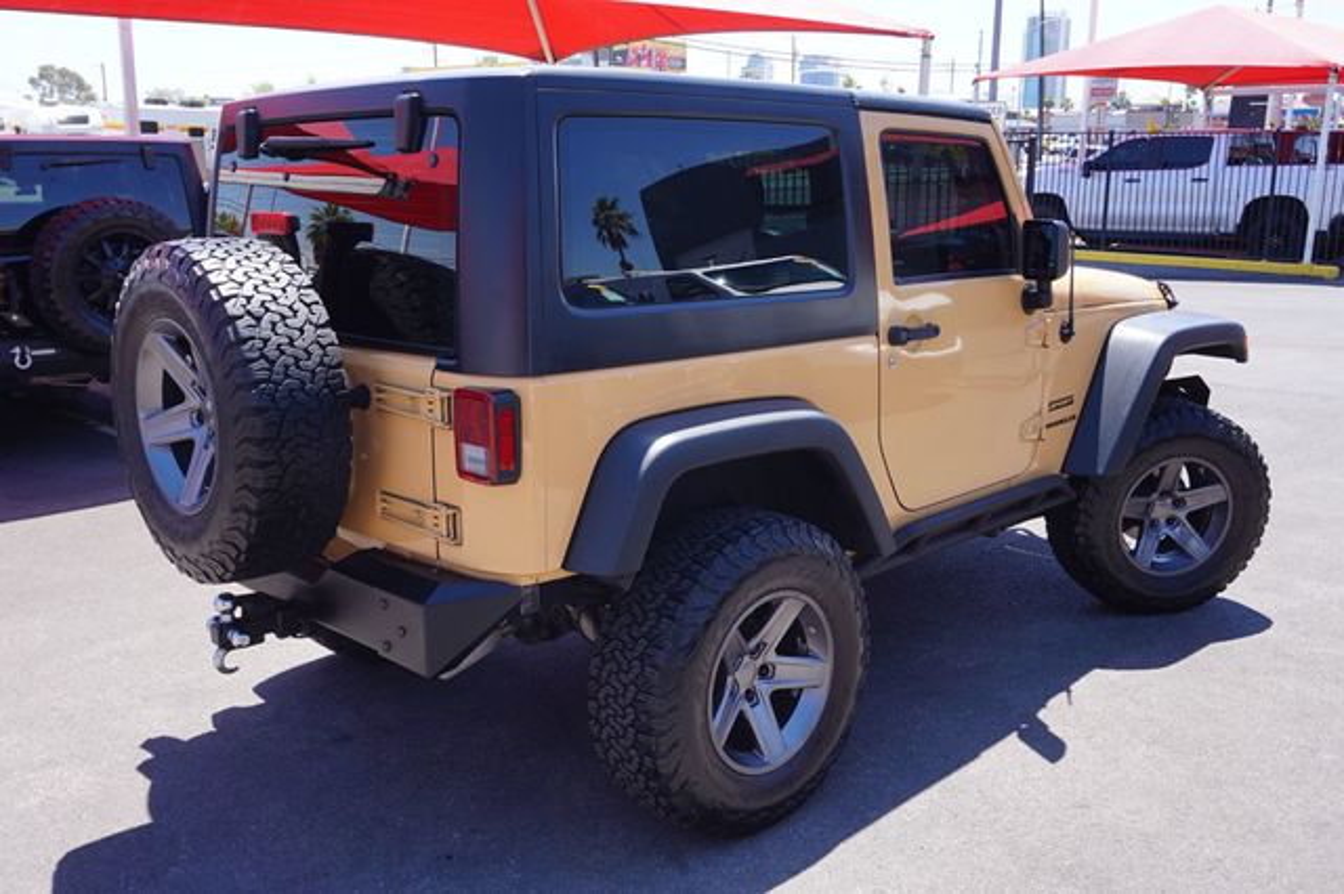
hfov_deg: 57.2
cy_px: 447
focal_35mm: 33
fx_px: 1231
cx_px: 672
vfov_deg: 39.9
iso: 100
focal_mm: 22
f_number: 9
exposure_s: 1/80
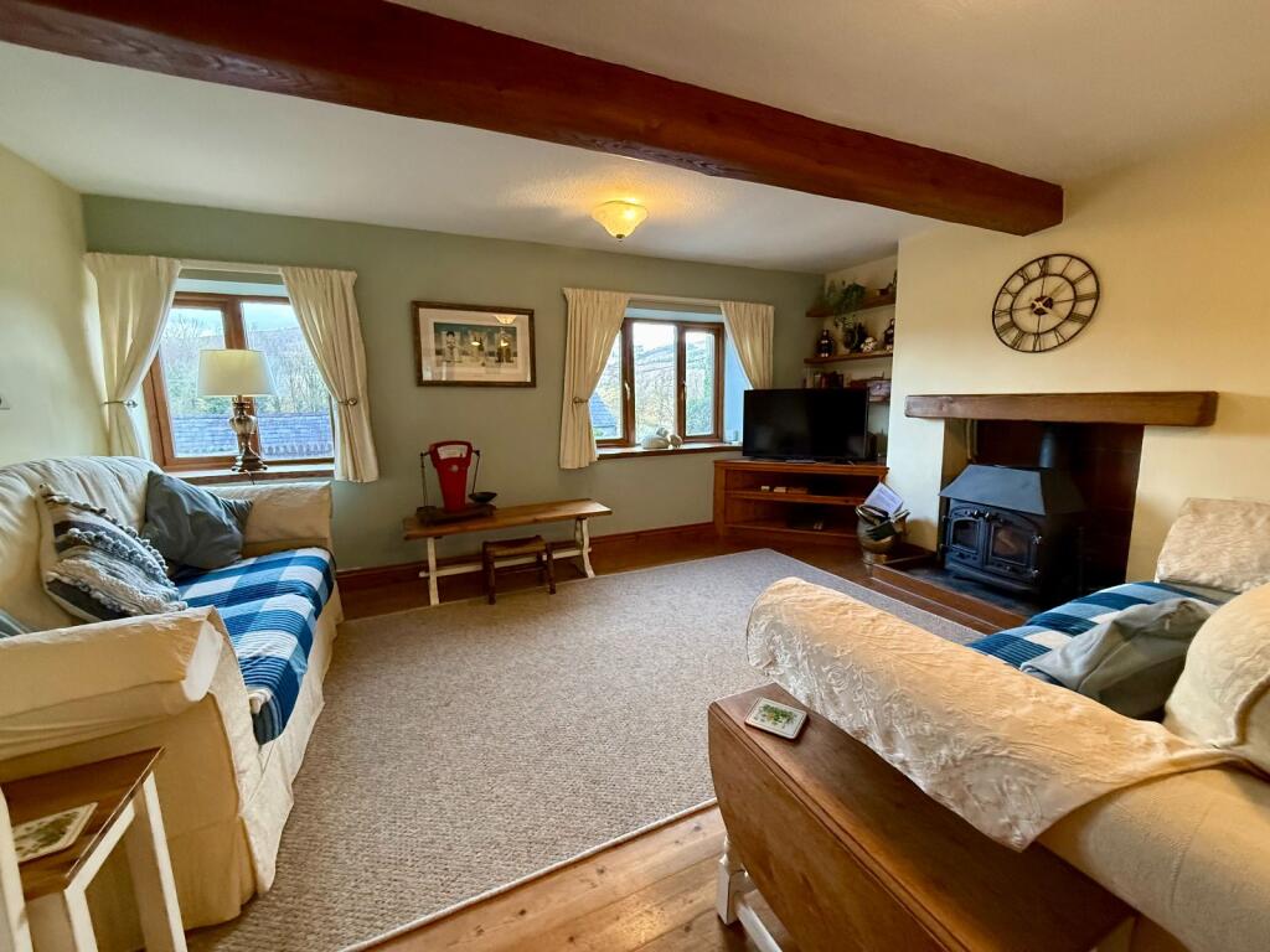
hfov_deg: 102.1
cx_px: 635
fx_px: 514
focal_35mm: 14
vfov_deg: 85.7
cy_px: 476
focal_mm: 2.22
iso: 640
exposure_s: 1/100
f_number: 2.2
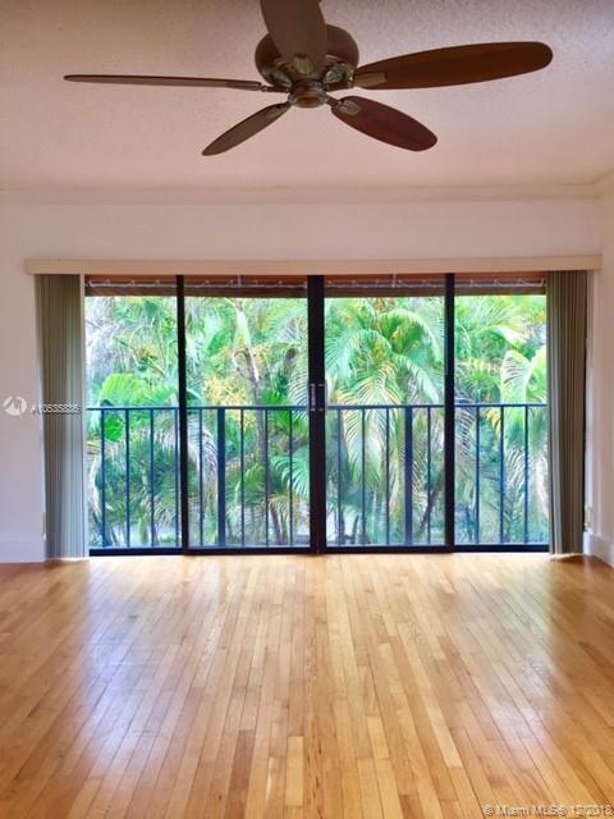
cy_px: 410
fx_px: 686
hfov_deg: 48.2
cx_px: 307
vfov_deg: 61.7
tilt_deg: -1.5
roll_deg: -0.3
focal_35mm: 29
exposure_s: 1/120
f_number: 2.2
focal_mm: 4.15
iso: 50
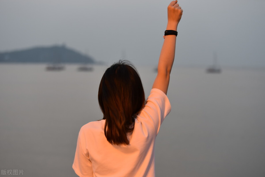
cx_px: 132
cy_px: 88
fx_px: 515
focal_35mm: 70
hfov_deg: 28.8
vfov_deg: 19.5
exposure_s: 1/50
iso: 800
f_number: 2.8
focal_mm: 70
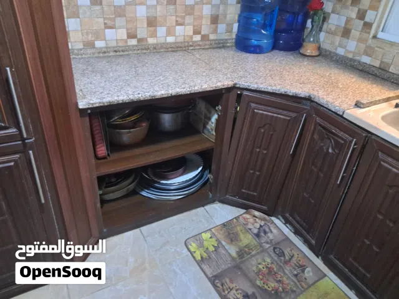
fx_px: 311
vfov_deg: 51.4
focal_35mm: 27
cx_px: 200
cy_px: 150
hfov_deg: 65.3
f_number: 1.8
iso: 1000
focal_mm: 4
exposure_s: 1/25
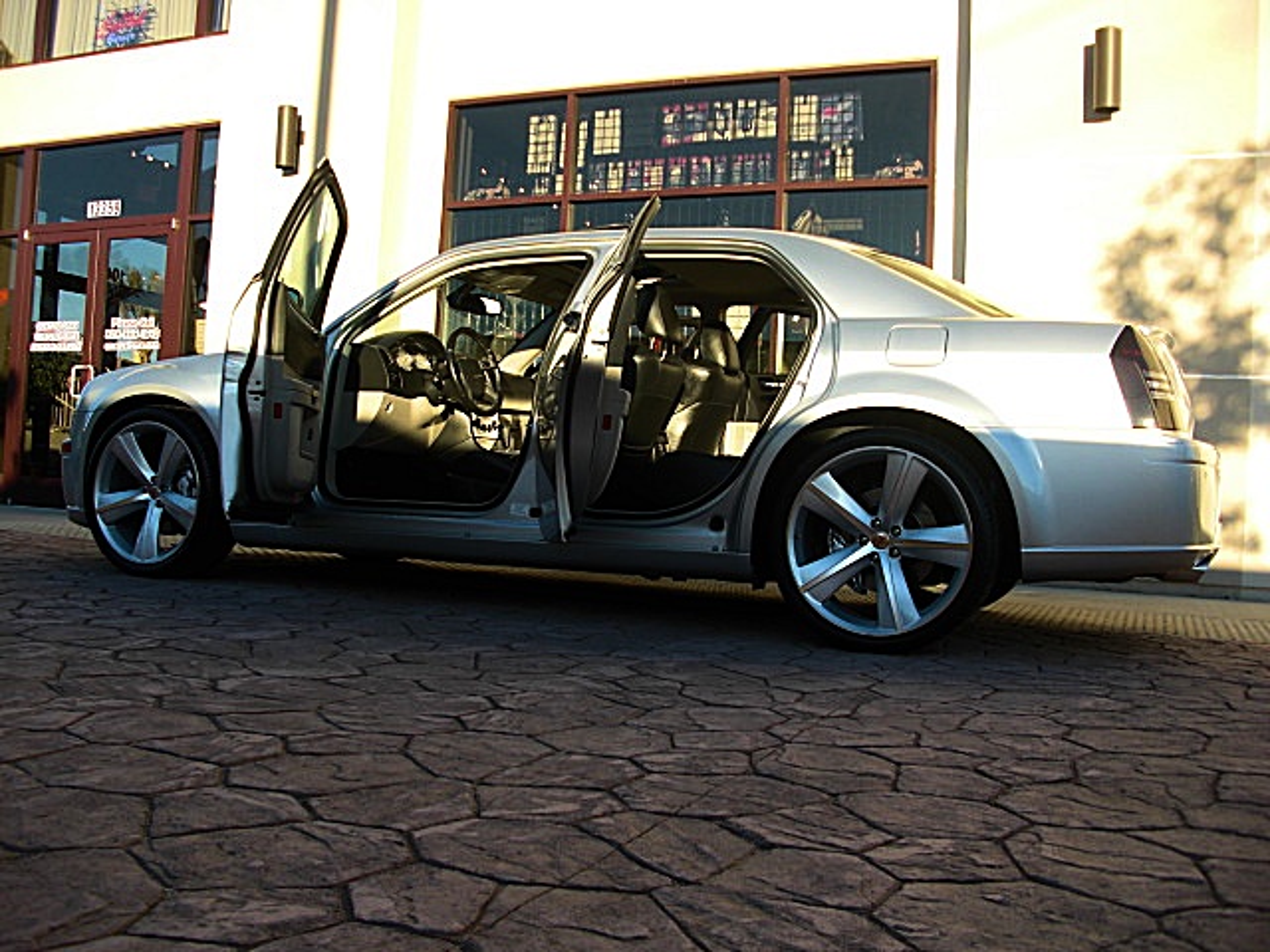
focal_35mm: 36
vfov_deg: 39.7
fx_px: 1321
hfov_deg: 51.4
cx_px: 635
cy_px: 476
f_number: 2.8
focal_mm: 6.3
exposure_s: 1/250
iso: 50
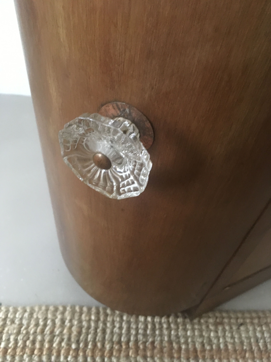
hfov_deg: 48.2
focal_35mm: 29
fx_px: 303
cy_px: 181
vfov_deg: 61.7
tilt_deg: -50.2
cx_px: 136
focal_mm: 4.15
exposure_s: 1/17
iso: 400
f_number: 2.2
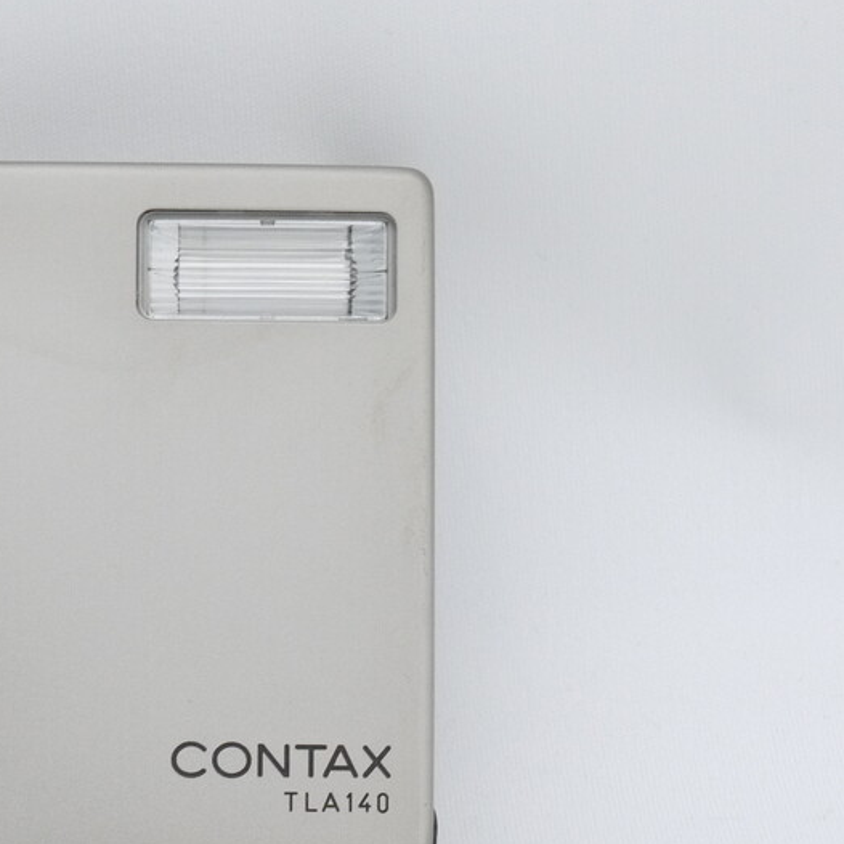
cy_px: 534
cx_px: 156
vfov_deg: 14.4
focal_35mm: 121
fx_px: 3338
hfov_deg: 14.3
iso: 800
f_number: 10
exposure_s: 1/20
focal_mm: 30
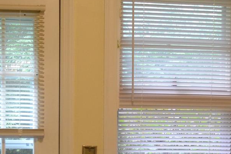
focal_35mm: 102
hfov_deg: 20.0
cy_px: 183
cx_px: 107
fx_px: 654
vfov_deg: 13.1
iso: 900
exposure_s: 1/60
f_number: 3.8
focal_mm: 20
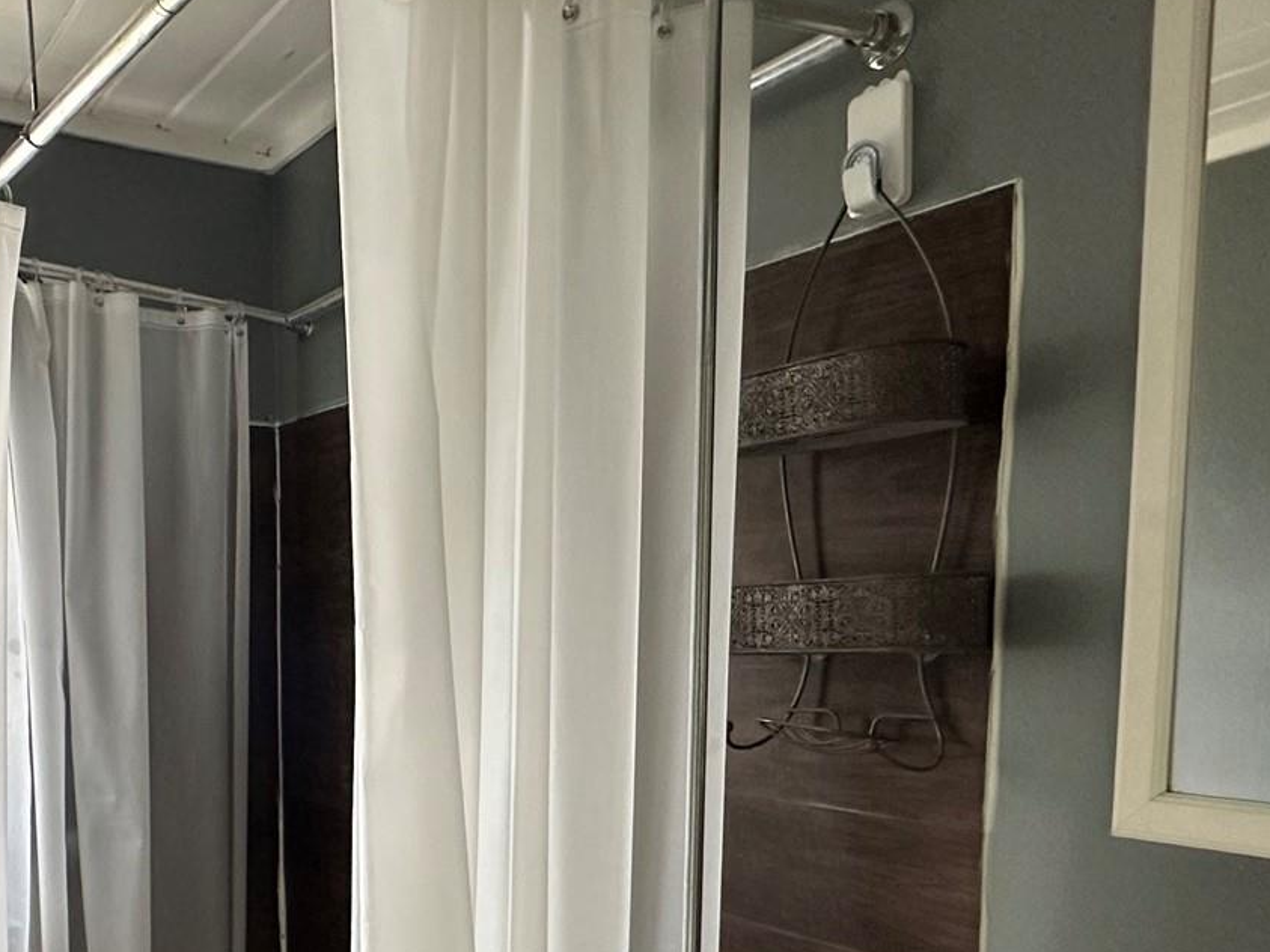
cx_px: 441
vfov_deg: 40.2
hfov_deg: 53.1
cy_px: 753
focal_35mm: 34
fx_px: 1247
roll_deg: -0.8
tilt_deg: -5.7
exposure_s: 1/60
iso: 500
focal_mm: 2.22
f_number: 2.2
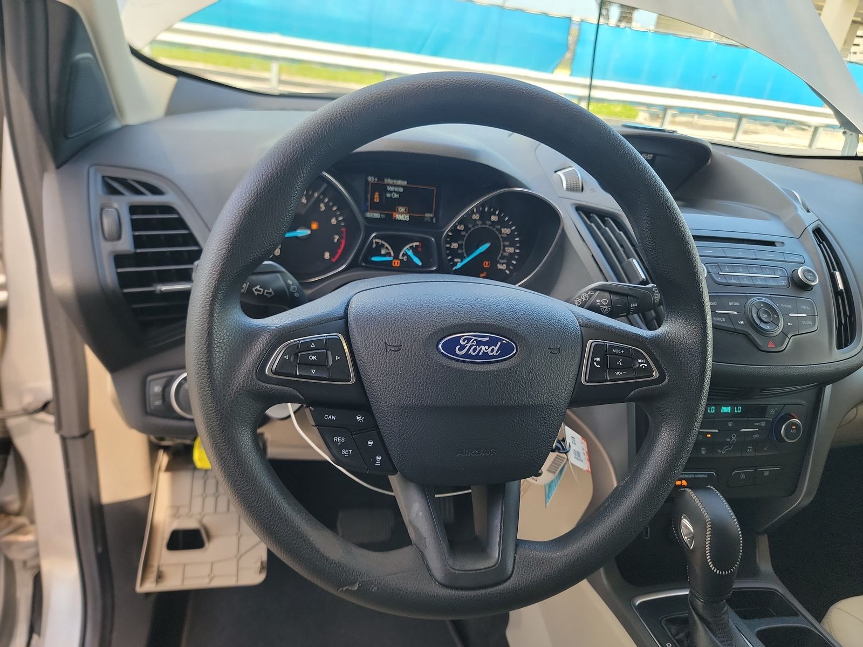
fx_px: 598
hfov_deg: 71.6
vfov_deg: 56.8
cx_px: 432
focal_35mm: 24
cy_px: 324
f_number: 1.8
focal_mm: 6.7
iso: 55
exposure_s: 1/59
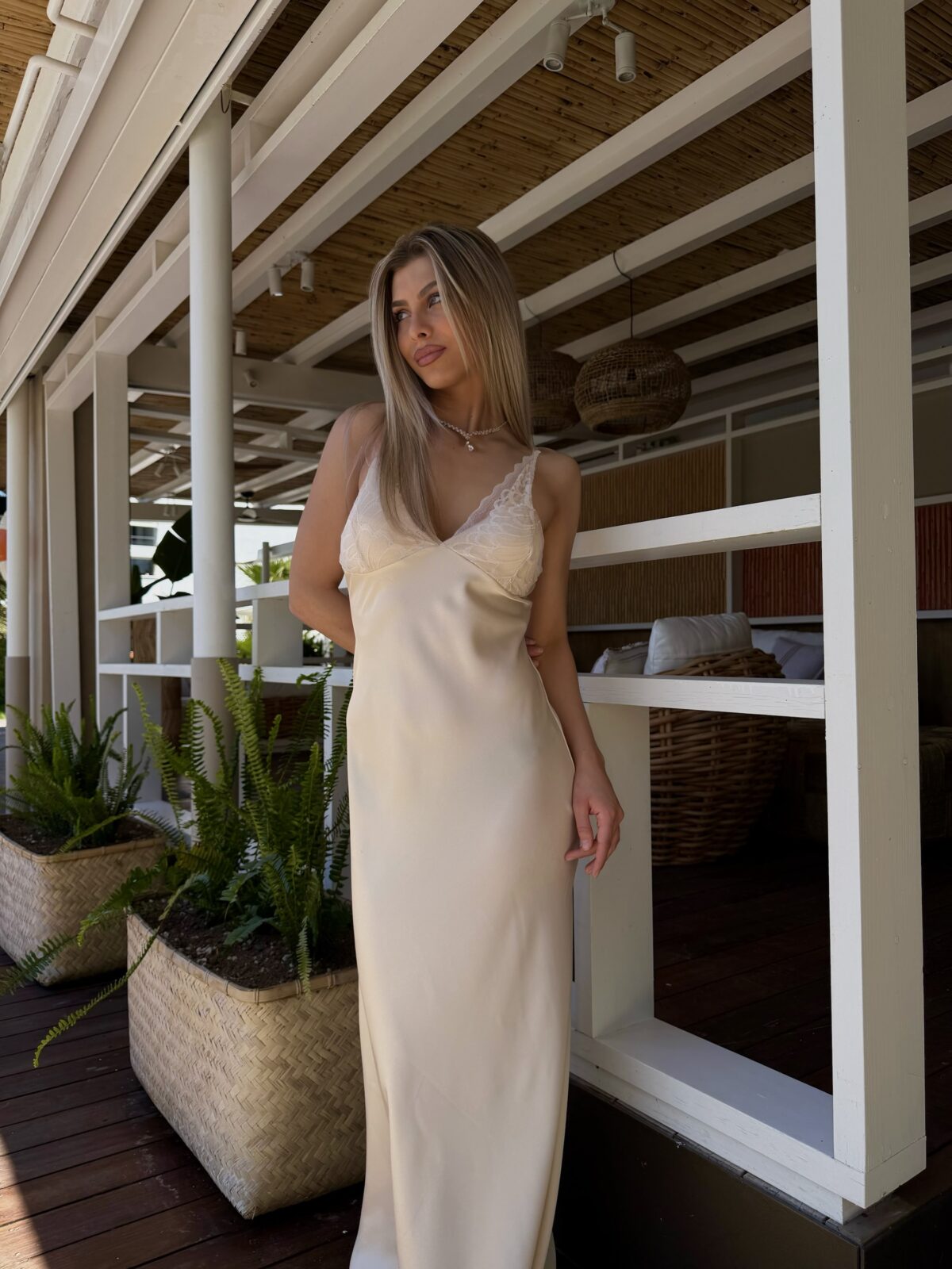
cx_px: 476
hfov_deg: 56.8
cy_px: 634
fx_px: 880
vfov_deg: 71.6
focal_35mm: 24
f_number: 1.78
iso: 80
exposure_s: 1/2703
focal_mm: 6.76
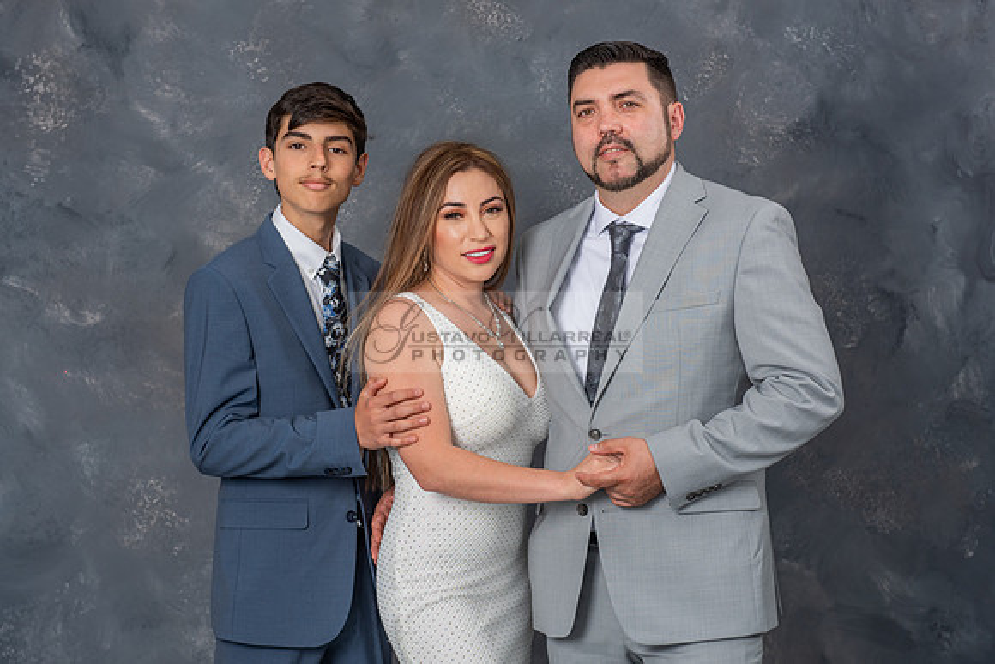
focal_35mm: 72
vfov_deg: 18.9
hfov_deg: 28.0
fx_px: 1996
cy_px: 351
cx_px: 477
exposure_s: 1/160
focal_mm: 62
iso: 200
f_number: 5.6
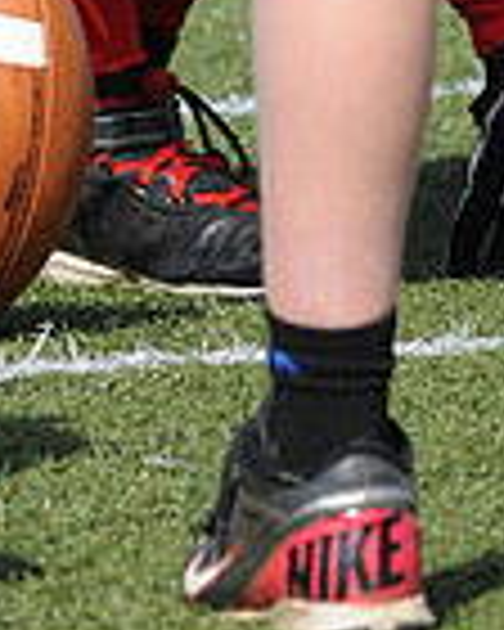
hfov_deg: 0.9
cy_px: -418
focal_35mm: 1747
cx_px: -101
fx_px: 32574
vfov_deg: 1.1
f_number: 7.1
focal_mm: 300
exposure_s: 1/500
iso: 200
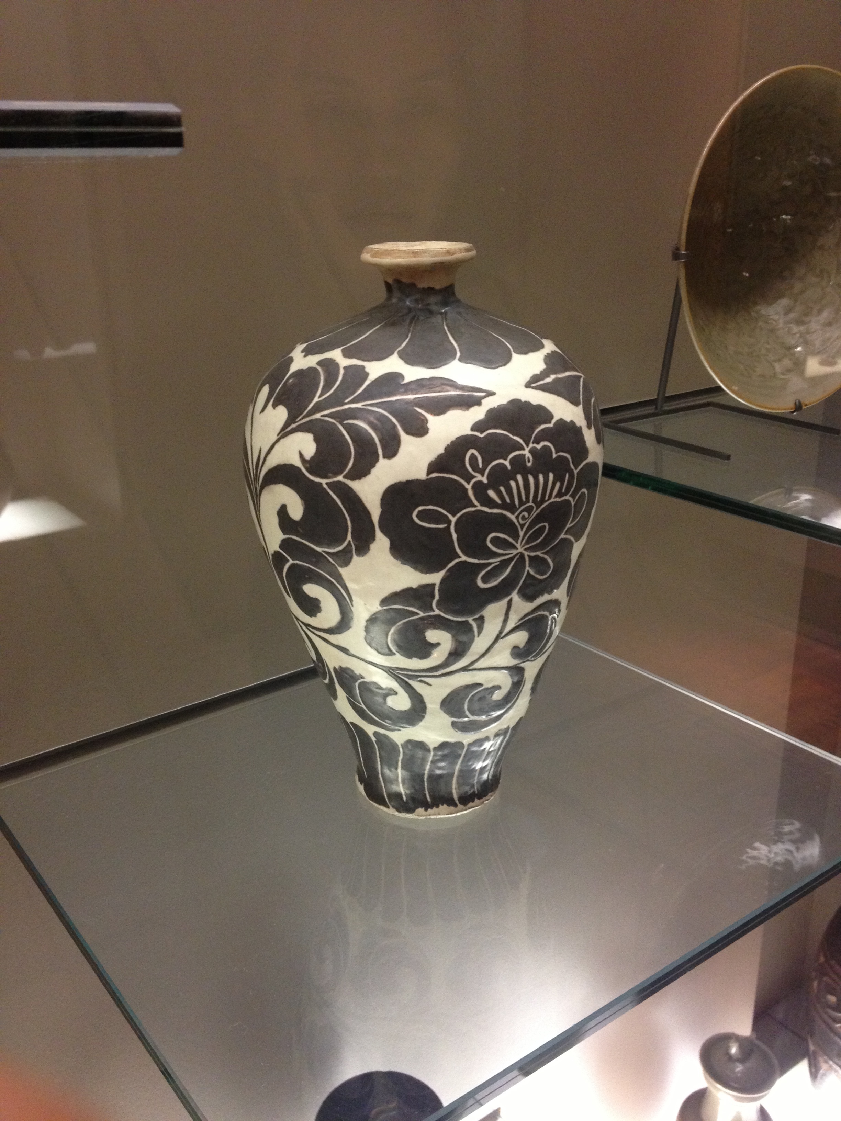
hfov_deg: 40.7
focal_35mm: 35
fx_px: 1134
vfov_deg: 52.6
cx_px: 420
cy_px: 560
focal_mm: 4.28
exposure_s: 1/20
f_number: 2.4
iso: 200
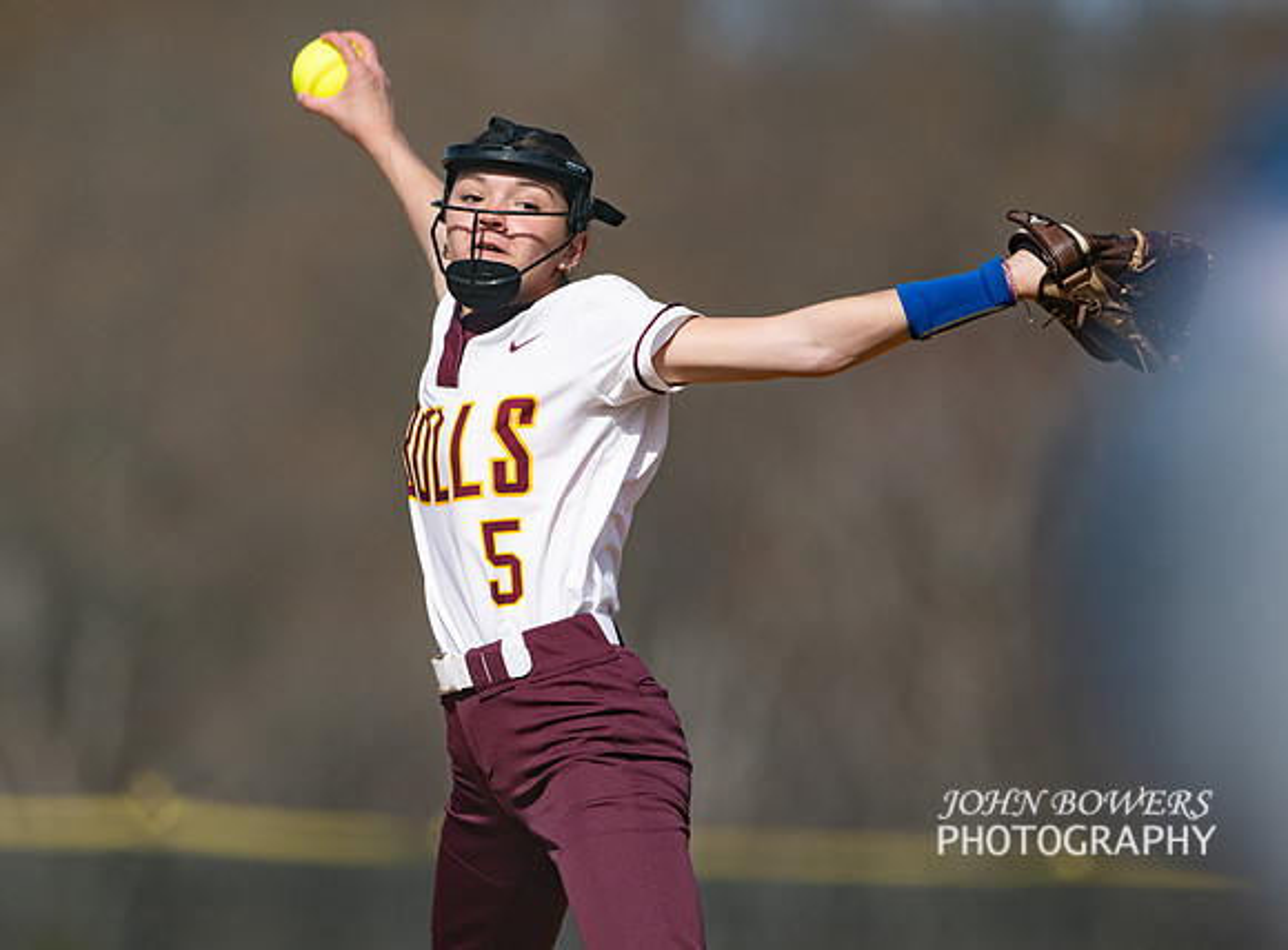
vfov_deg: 3.9
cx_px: 509
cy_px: 466
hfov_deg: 5.3
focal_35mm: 379
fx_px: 14006
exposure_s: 1/3200
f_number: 2.8
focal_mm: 300
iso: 90
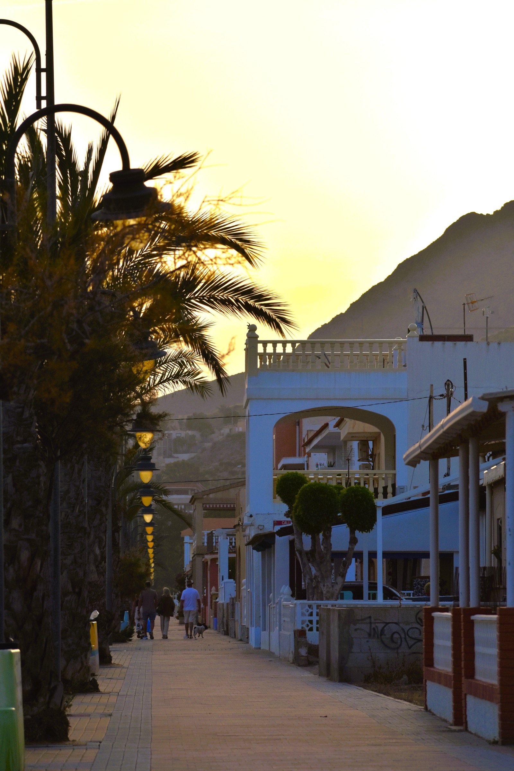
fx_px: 4015
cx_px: 257
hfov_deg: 7.3
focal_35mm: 188
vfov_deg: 11.0
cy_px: 386
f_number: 7.1
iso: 400
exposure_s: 1/2000
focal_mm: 125
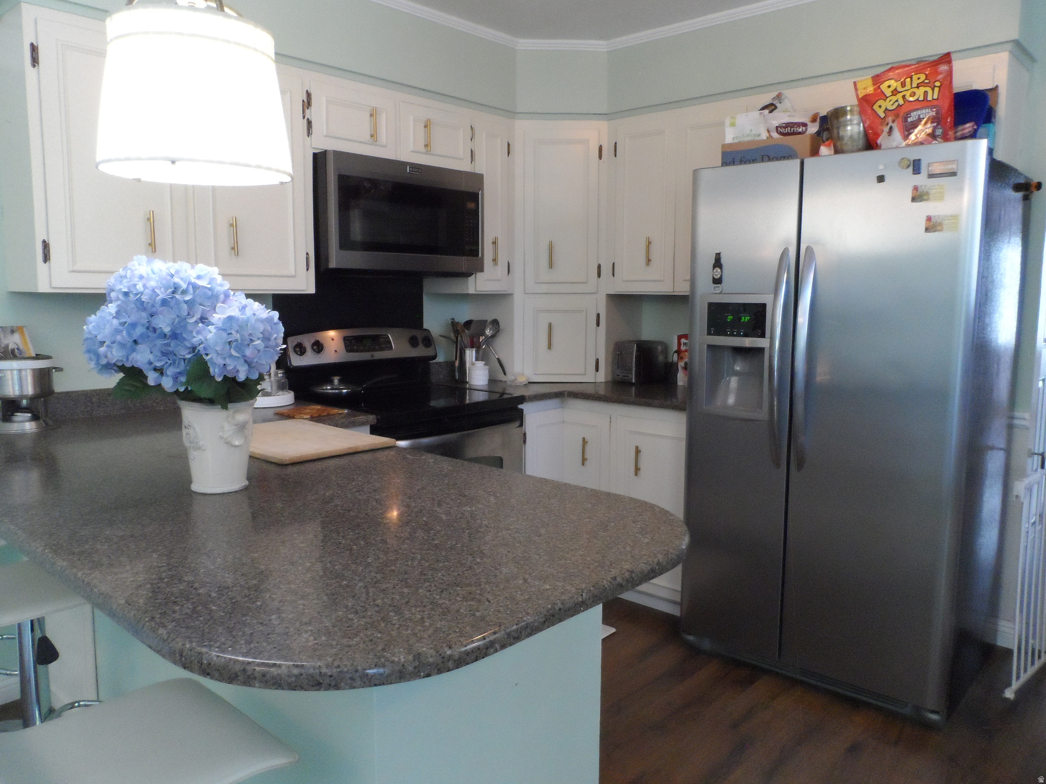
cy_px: 392
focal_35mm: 24
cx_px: 523
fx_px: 725
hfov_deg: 71.6
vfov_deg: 56.8
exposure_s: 1/30
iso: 480
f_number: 3.2
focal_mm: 4
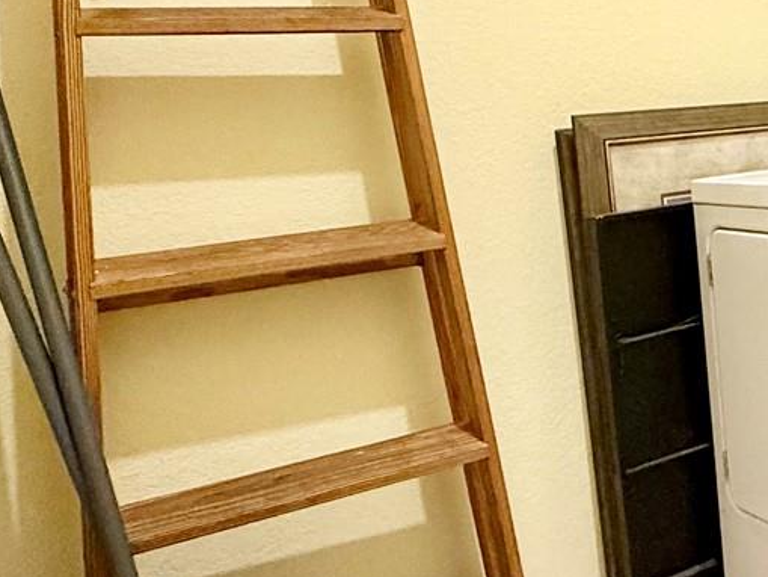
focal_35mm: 44
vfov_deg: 32.6
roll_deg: +4.7
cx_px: 866
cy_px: 198
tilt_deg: -5.9
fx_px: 976
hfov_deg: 35.8
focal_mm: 2.22
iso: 400
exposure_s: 1/60
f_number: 2.2
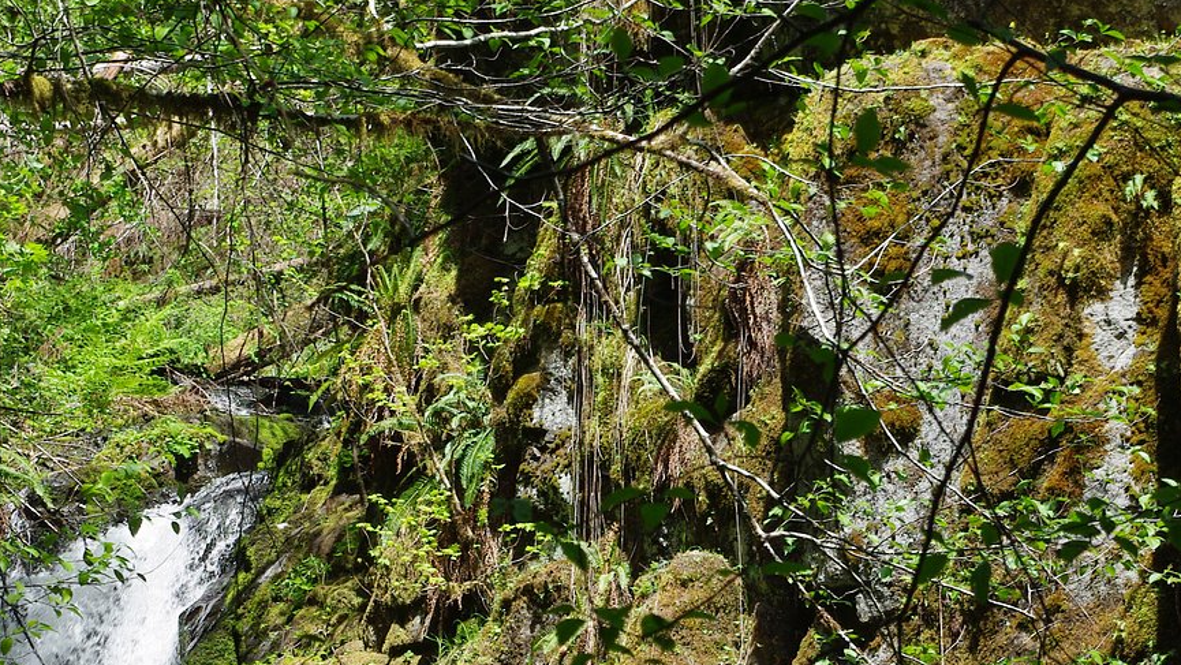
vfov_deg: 7.6
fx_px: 4980
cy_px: 509
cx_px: 374
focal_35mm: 159
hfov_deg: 13.5
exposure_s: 1/160
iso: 200
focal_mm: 55
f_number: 9
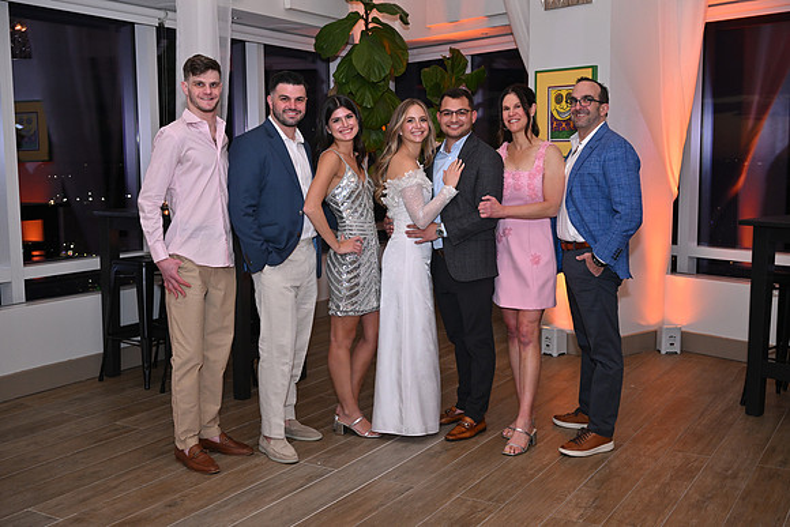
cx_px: 395
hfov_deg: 48.4
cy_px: 264
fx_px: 878
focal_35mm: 40
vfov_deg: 33.4
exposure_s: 1/60
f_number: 5.6
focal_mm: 40
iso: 1250
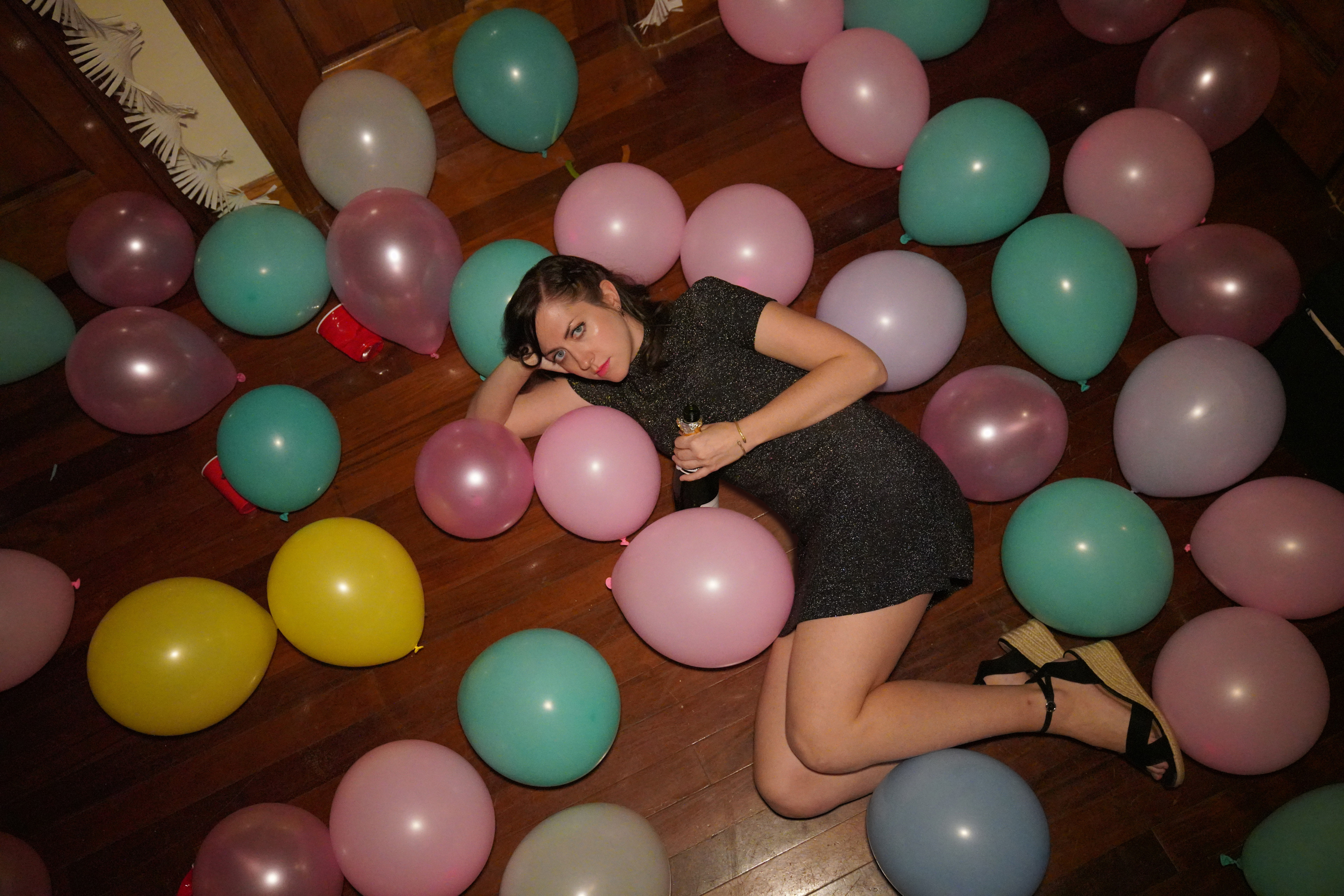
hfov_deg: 58.7
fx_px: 1195
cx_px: 672
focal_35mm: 32
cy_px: 448
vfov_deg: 41.1
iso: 12800
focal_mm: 32
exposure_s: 1/160
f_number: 3.2
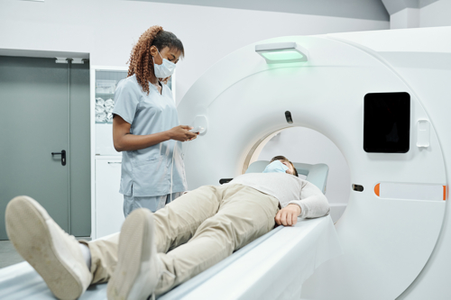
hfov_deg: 54.5
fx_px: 438
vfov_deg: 37.8
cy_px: 150
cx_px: 226
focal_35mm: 35
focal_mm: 35
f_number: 3.5
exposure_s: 1/160
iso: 800
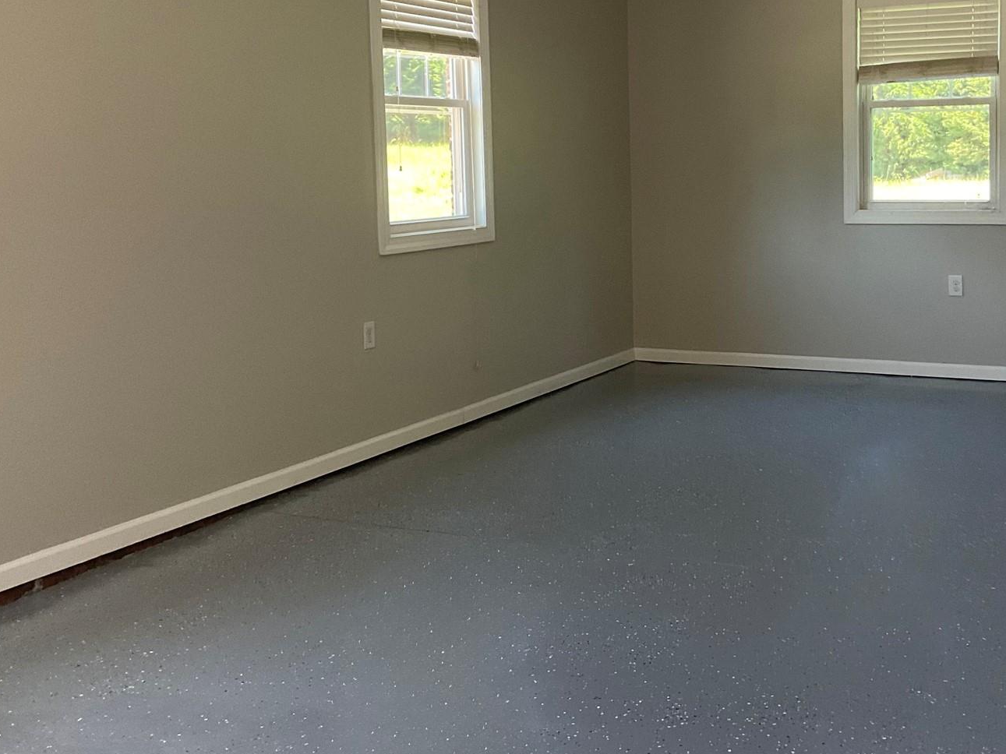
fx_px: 1337
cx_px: 676
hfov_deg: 40.7
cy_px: 248
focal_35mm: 46
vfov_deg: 31.3
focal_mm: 3
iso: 80
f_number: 1.8
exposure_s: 1/60
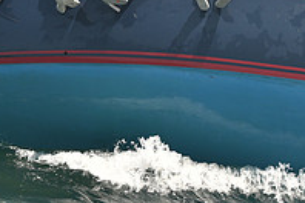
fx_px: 1737
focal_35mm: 205
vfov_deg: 6.6
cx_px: 116
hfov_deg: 10.0
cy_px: -64
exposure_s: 1/640
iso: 250
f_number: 4
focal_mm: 70
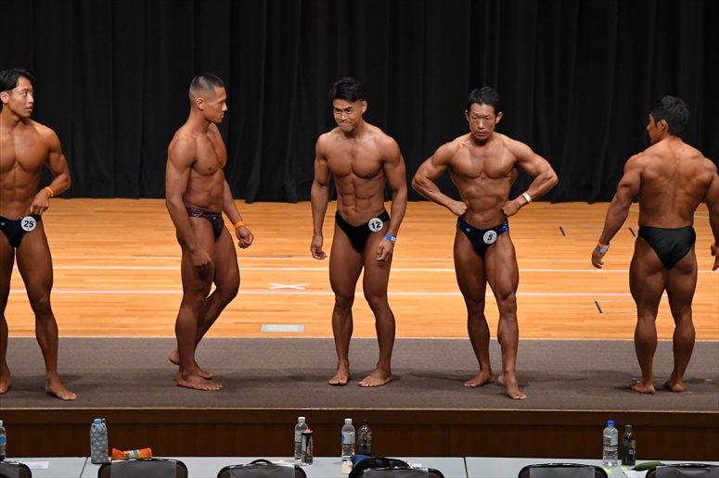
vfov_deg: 7.9
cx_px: 360
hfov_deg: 11.8
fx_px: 3474
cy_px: 239
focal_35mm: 174
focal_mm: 116
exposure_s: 1/400
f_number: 5.6
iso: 4000
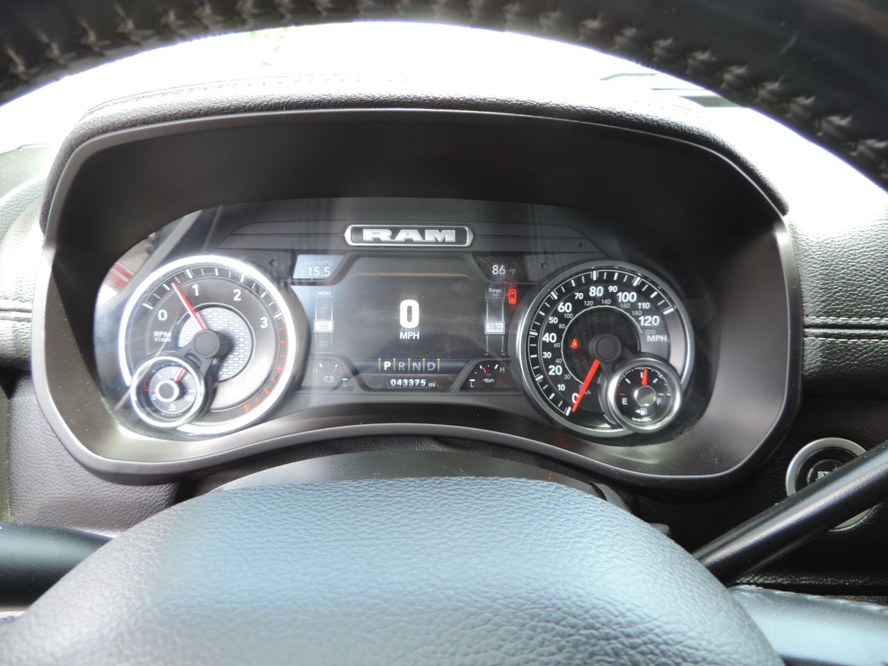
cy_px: 333
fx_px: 616
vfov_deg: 56.8
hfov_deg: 71.6
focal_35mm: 24
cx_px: 444
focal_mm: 4.3
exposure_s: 1/30
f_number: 3
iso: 100
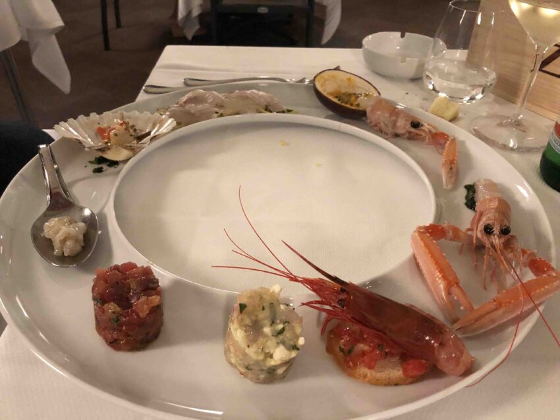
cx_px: 280
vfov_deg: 49.8
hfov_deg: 63.4
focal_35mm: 28
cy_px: 210
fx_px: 453
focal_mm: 3.99
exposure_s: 1/6
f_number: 1.8
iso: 100
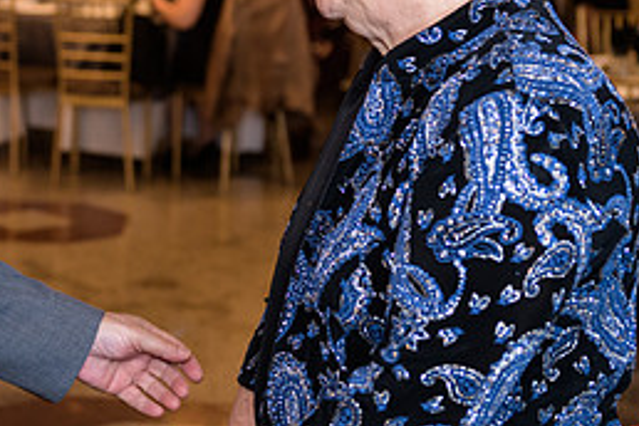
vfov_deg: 13.5
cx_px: 87
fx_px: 1793
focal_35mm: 101
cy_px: 76
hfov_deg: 19.9
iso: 1000
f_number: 3.2
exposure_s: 1/100
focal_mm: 45
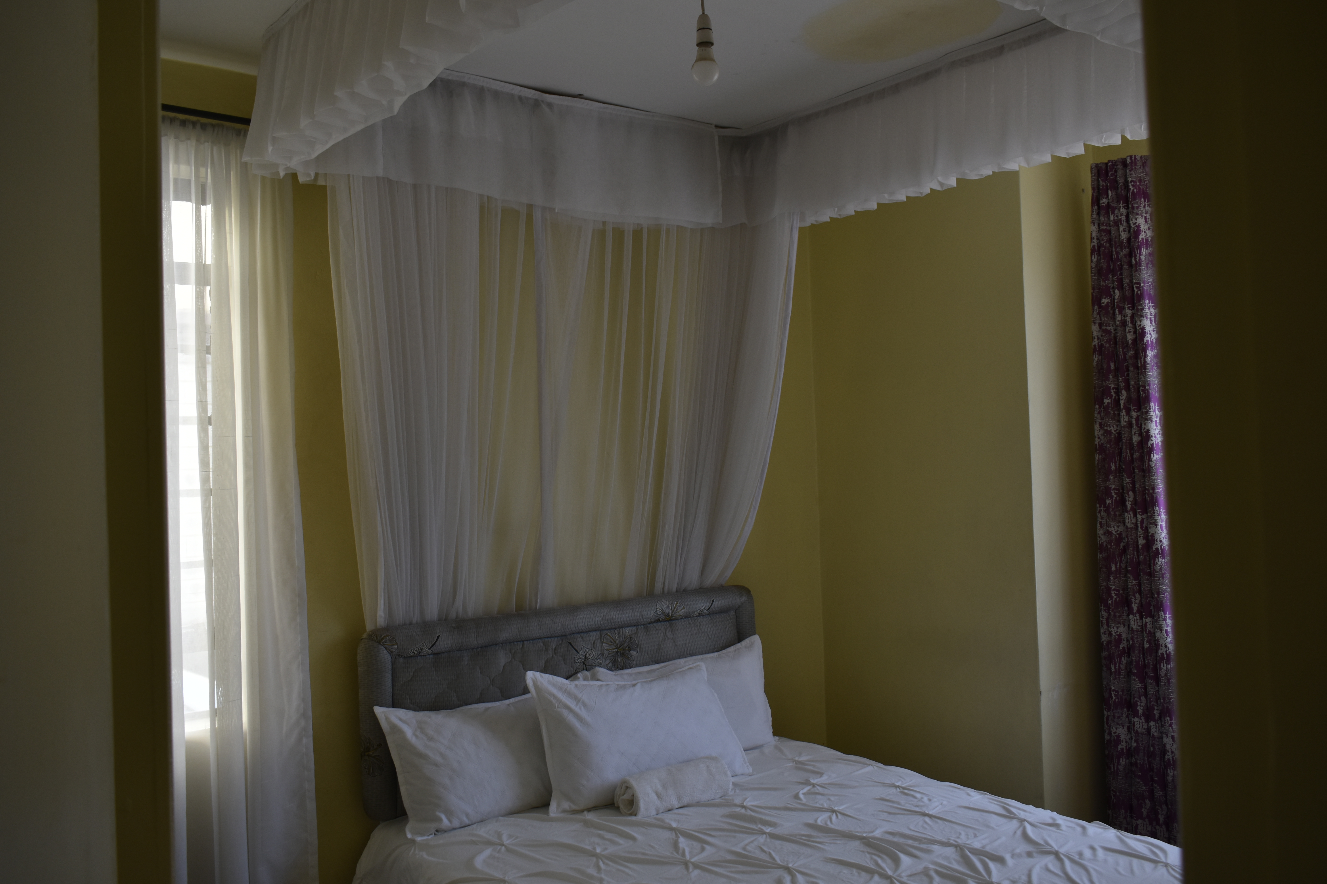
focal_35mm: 30
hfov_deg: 61.9
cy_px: 442
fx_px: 1106
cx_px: 664
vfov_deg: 43.6
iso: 400
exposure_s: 1/90
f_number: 4.8
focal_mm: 20
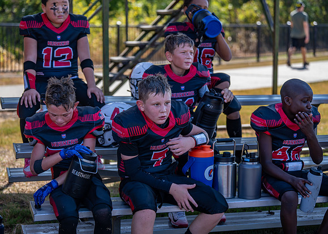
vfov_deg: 18.7
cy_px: 117
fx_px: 710
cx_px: 155
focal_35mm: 76
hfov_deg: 26.0
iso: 160
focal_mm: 70
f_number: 2.8
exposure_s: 1/800
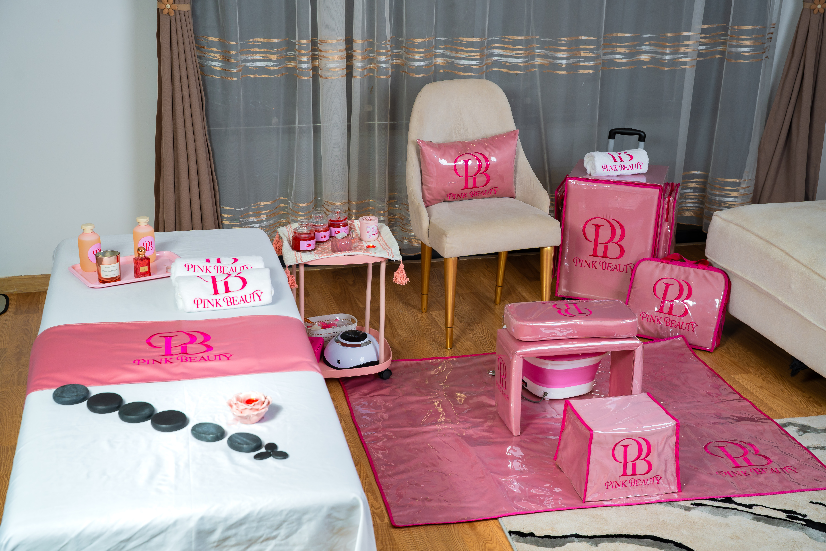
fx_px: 1097
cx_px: 413
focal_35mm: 48
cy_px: 276
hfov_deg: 41.3
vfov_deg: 28.2
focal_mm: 47.8
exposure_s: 1/125
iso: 320
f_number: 6.3
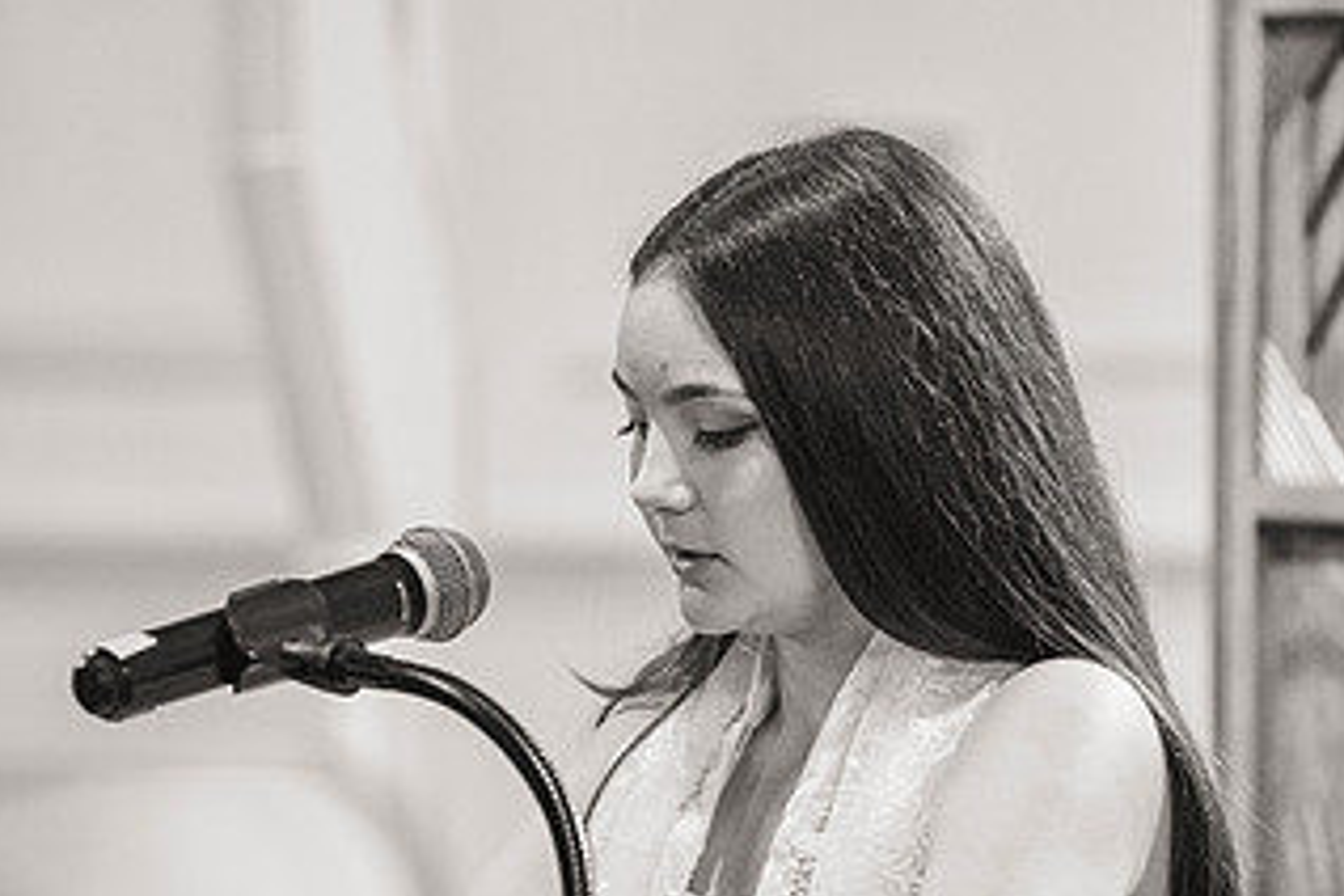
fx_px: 12580
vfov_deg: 4.1
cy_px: 670
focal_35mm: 337
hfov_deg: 6.1
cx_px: 718
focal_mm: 185
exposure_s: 1/100
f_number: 3.2
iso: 2500
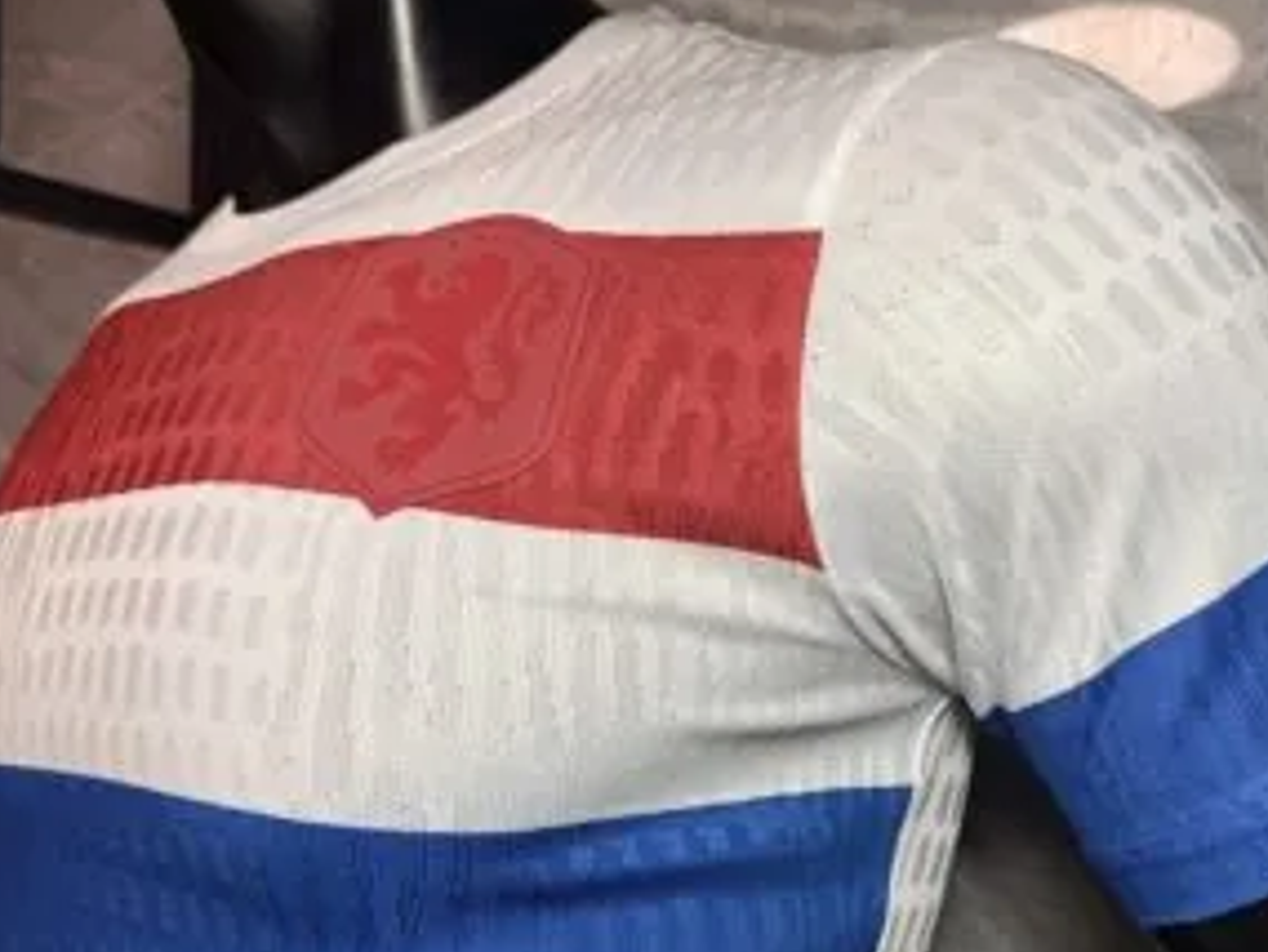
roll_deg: +0.2
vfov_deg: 43.8
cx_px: 721
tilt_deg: +1.0
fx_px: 1173
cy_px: 607
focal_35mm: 32
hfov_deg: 56.6
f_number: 1.78
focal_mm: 6.76
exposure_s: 1/100
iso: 64
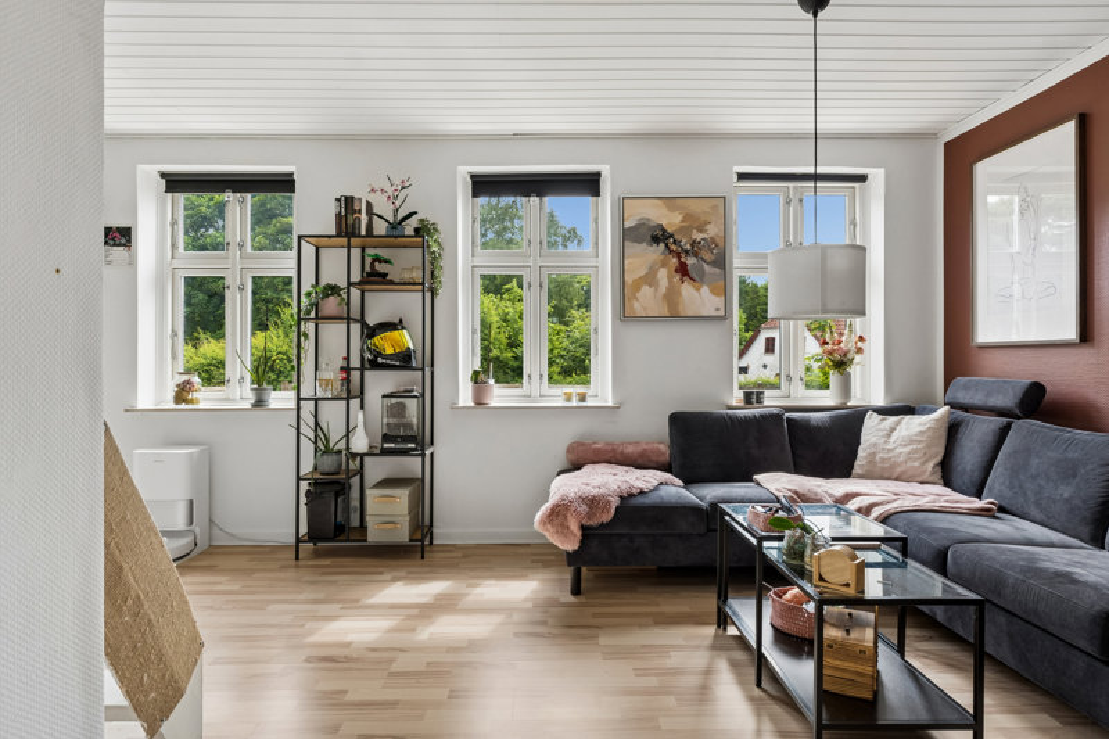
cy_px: 370
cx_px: 554
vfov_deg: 57.8
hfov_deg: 79.2
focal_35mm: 22
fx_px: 670
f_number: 8
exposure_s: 1/30
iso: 200
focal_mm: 14.5
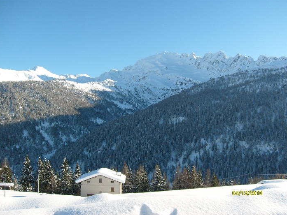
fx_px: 299
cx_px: 144
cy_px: 105
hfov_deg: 51.3
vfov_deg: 39.7
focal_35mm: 36
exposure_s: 1/250
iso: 80
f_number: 7.1
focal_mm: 5.8
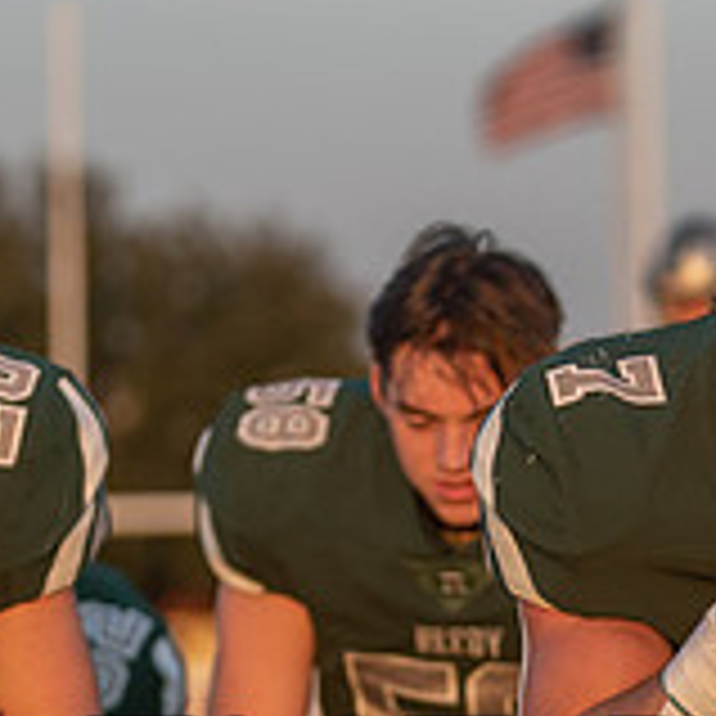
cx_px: 586
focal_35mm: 407
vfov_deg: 4.3
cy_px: 870
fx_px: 9524
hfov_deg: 4.3
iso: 320
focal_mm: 100
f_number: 2.8
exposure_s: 1/1600
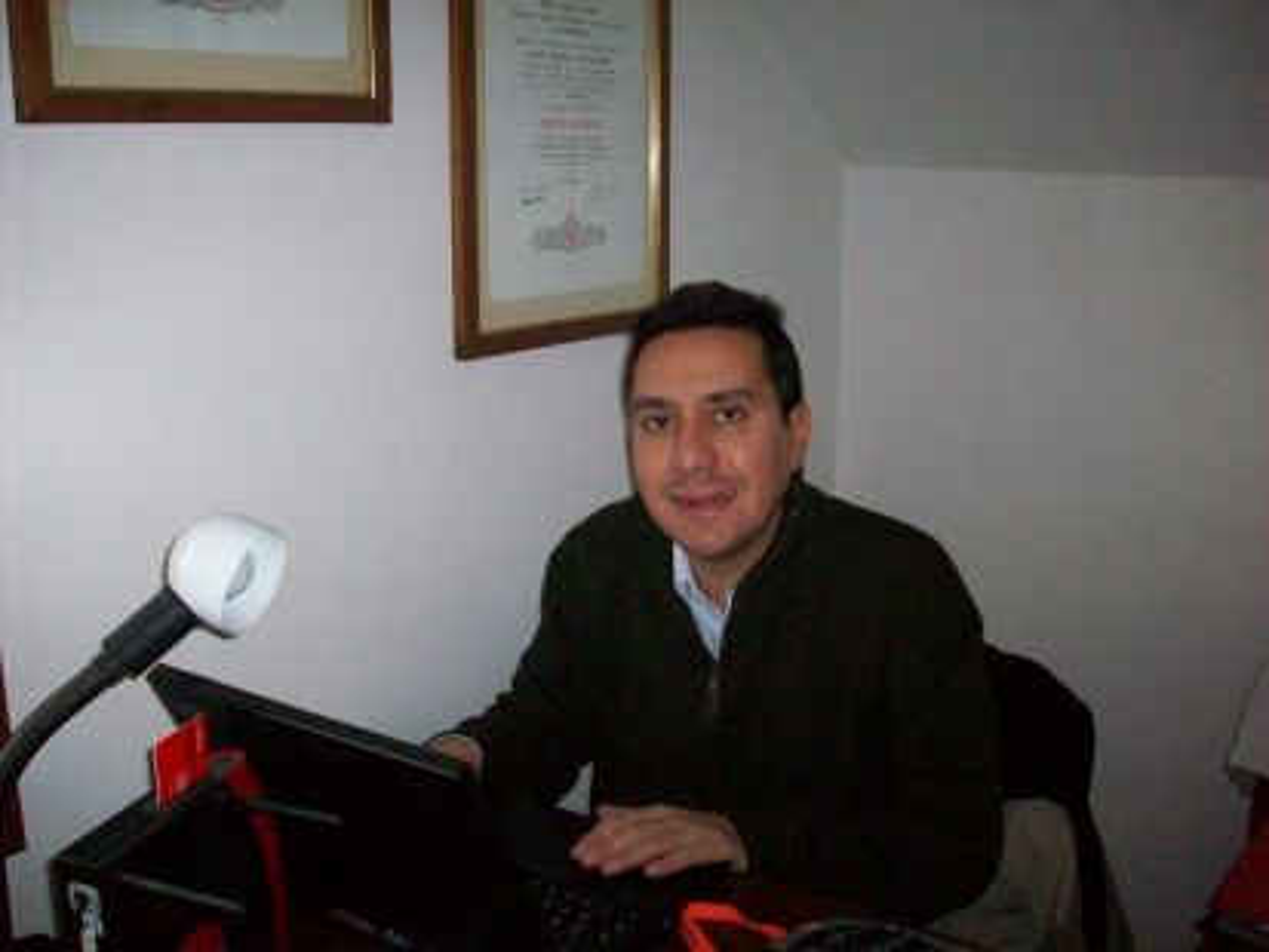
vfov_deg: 38.7
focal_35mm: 37
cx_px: 634
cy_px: 476
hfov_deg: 50.1
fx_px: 1357
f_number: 2.8
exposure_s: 1/128
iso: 400
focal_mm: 6.2
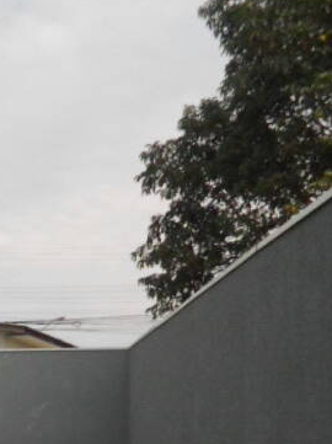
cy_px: 459
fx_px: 910
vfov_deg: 25.8
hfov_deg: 19.2
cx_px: -96
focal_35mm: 71
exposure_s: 1/500
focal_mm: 4.5
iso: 240
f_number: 9.2
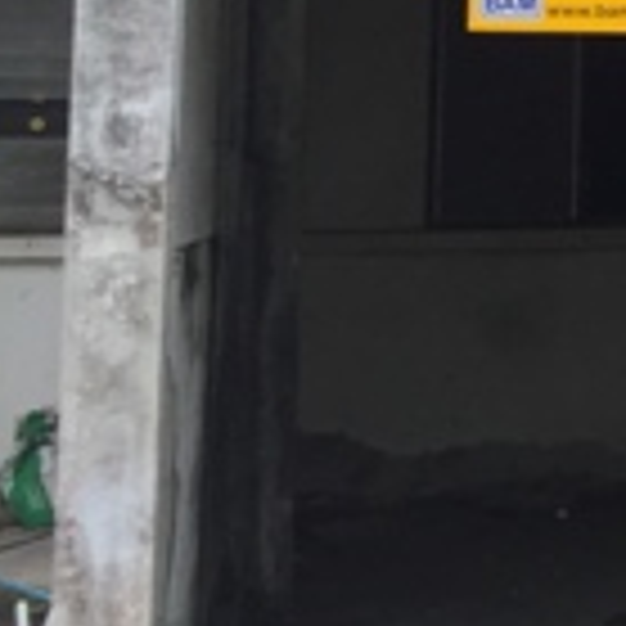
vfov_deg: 14.5
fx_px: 2414
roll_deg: -1.4
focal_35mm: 118
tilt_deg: +4.6
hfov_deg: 12.3
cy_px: -41
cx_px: 1419
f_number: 2.2
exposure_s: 1/942
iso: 32
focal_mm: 4.15
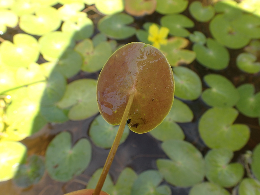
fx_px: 225
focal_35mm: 30
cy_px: 98
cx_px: 130
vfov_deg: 46.8
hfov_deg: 60.0
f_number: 3.2
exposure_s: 1/200
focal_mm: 5.5
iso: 100
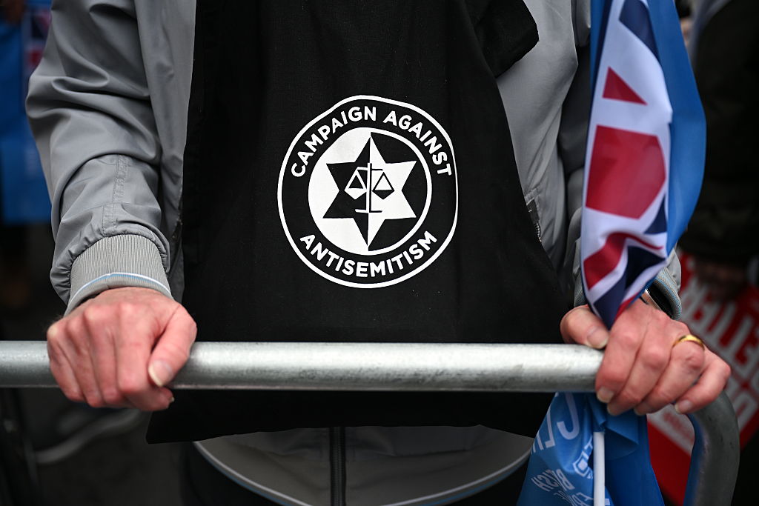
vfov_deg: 27.5
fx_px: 1033
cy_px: 253
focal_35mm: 49
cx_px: 380
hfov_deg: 40.3
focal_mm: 49
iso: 500
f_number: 2.8
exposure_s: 1/2000
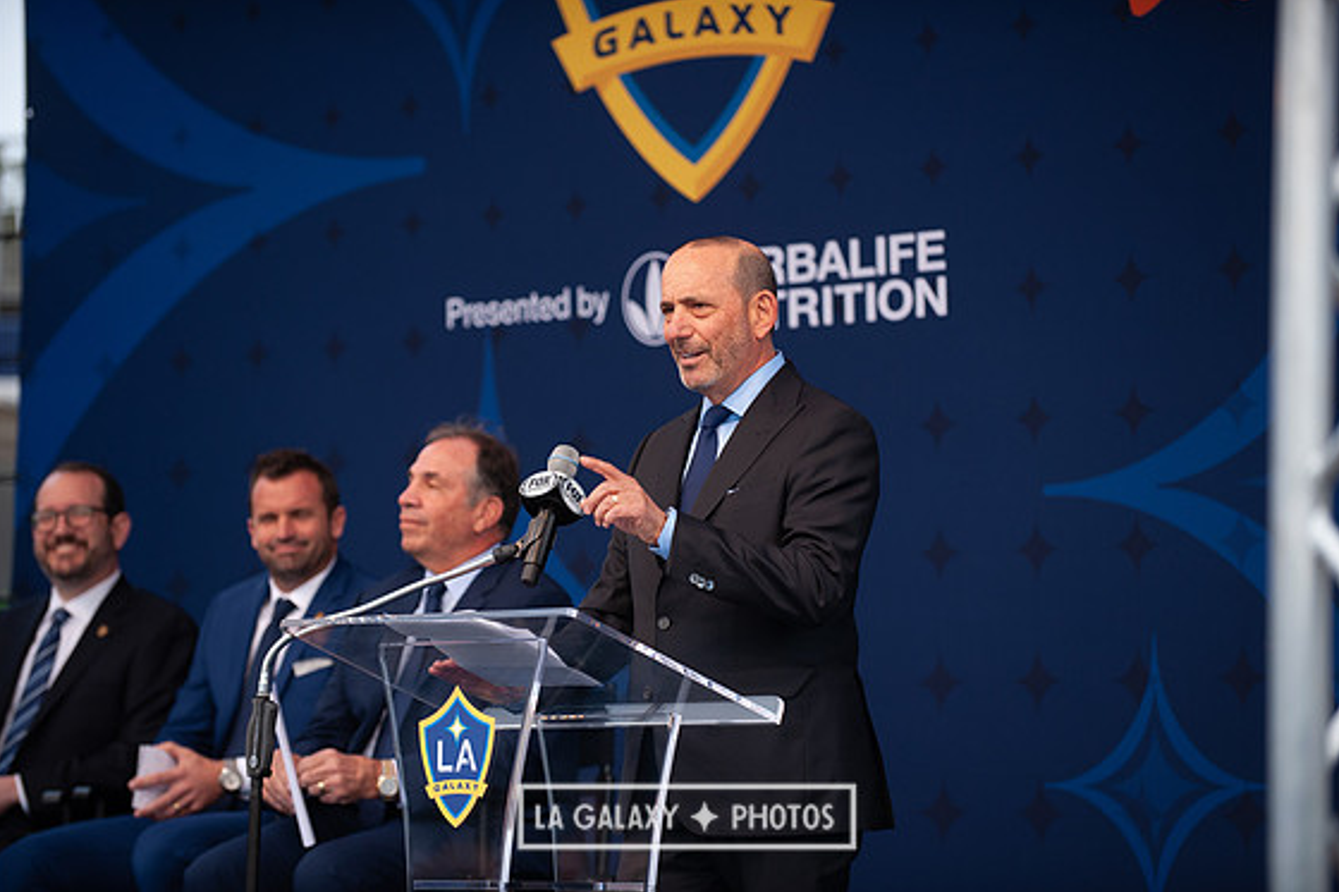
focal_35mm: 145
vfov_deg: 9.5
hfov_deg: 14.2
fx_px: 5391
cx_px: 686
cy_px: 457
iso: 400
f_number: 2.8
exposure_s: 1/1250
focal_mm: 140
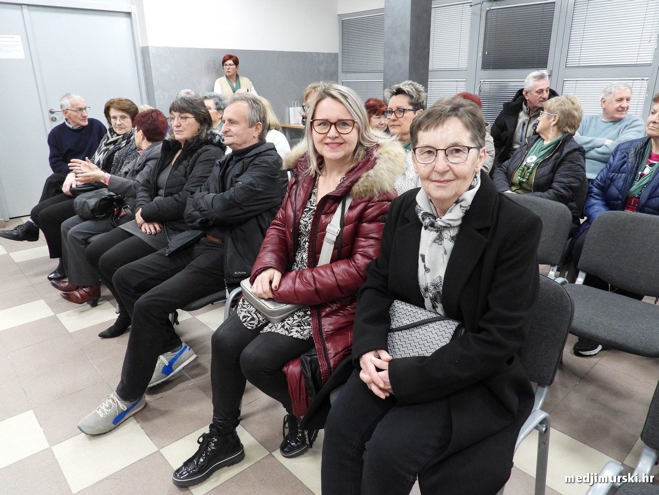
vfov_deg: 56.8
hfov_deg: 71.6
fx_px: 457
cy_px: 248
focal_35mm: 24
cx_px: 330
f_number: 2.8
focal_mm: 4.3
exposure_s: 1/30
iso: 360
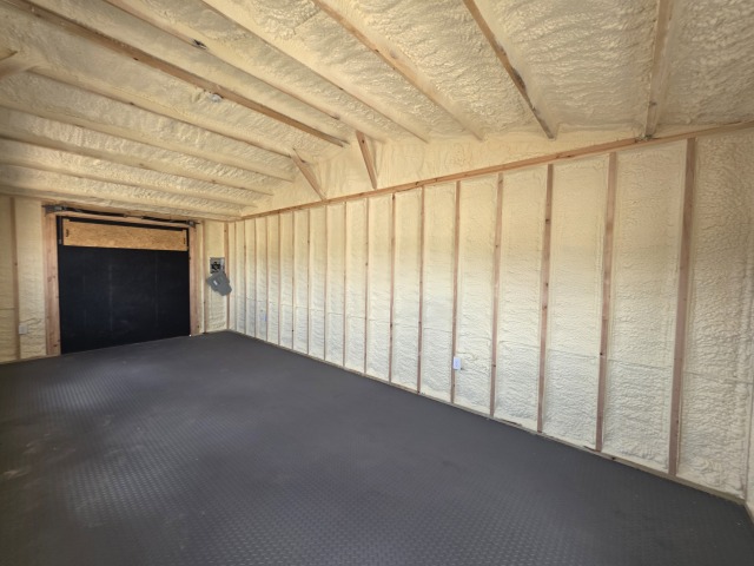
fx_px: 283
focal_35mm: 13
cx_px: 377
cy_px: 283
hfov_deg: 106.2
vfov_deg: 89.9
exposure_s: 1/120
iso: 80
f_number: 1.9
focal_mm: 2.2
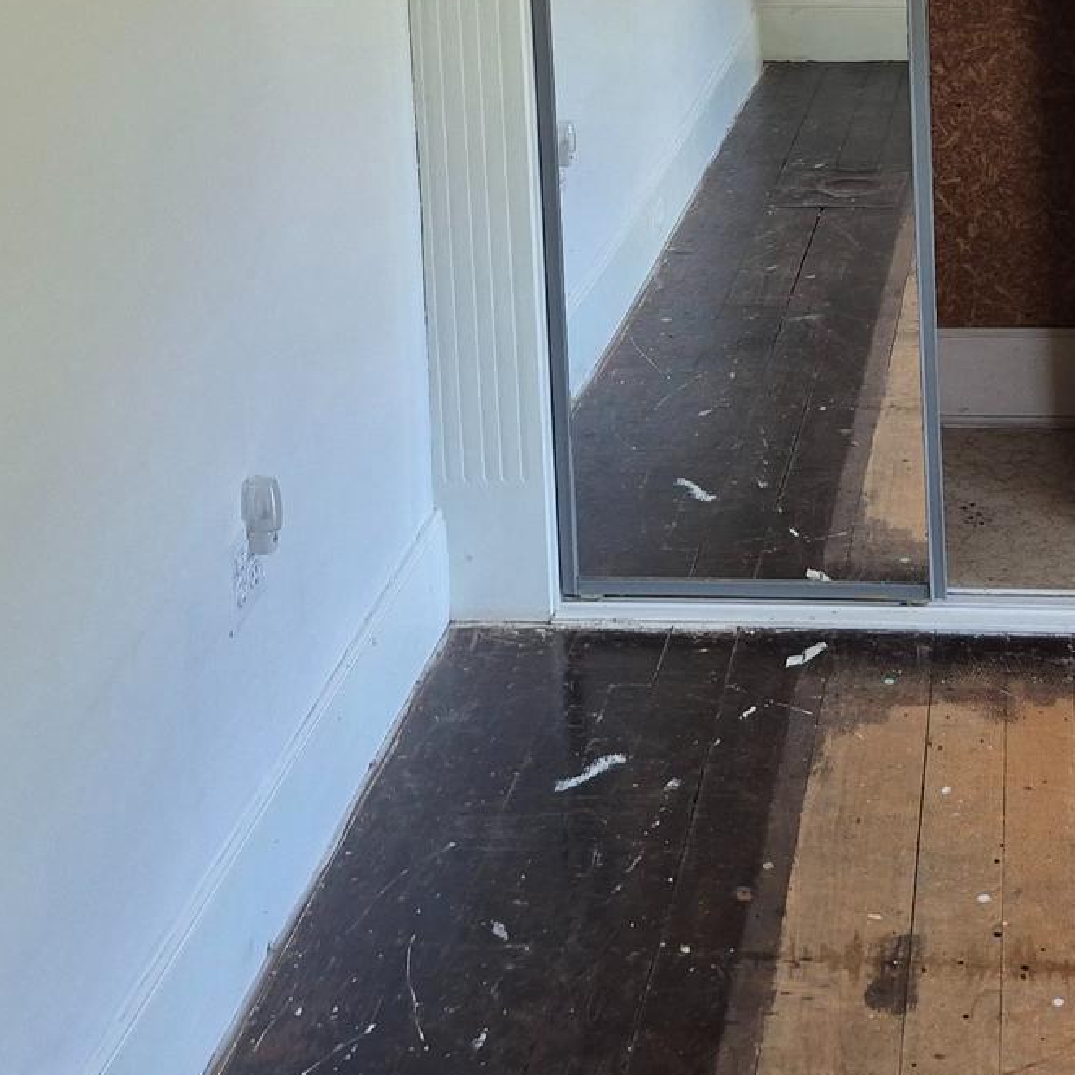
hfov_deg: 27.0
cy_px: -124
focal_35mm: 63
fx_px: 2213
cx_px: 776
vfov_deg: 25.2
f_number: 1.8
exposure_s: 1/120
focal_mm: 5.4
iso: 160
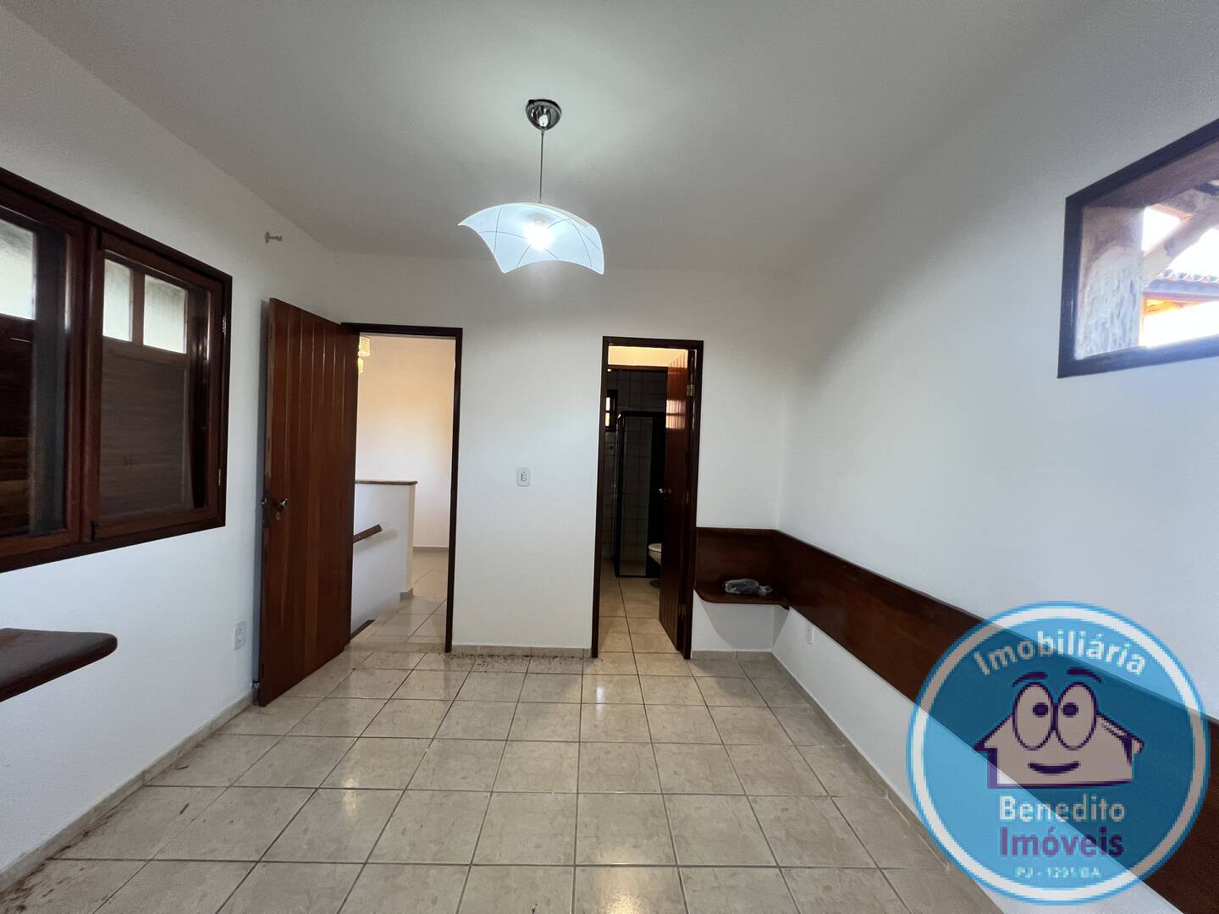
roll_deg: -2.1
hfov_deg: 106.2
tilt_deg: -0.7
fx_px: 458
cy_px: 457
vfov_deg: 89.9
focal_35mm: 13
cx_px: 610
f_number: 1.8
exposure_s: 1/60
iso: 200
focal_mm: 1.57
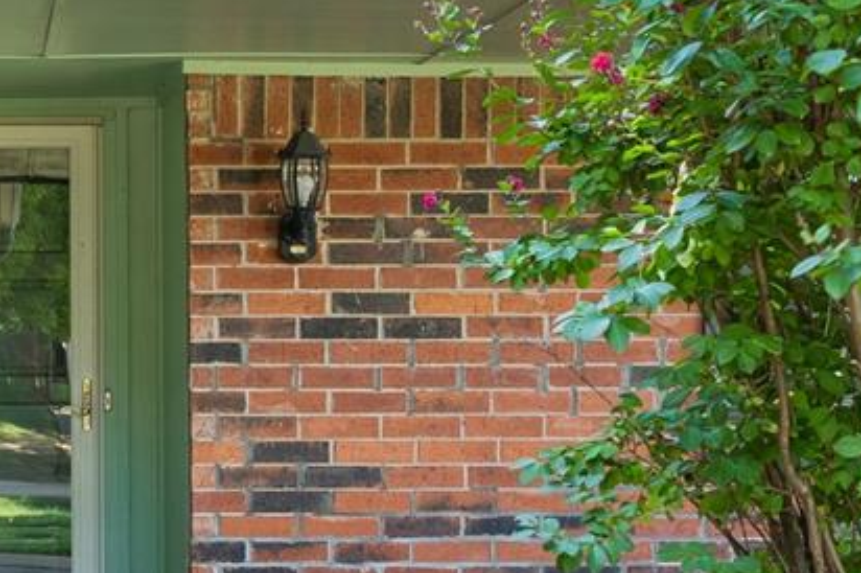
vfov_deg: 15.7
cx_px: -20
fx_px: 2079
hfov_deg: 22.4
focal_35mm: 87
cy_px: 362
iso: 200
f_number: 8
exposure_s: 1/25
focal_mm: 35
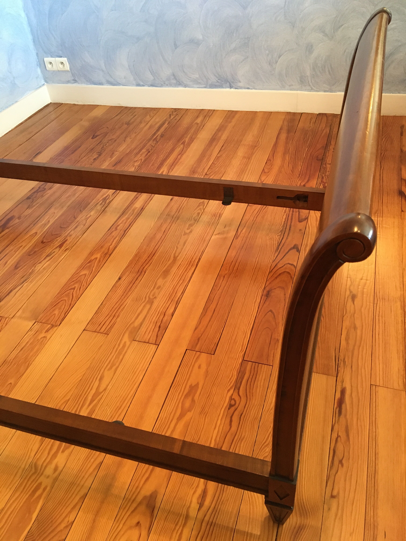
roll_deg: +6.7
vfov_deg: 61.7
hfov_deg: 48.2
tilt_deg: -40.6
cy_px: 270
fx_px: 454
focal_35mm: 29
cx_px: 203
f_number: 2.2
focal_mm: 4.15
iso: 200
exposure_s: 1/25
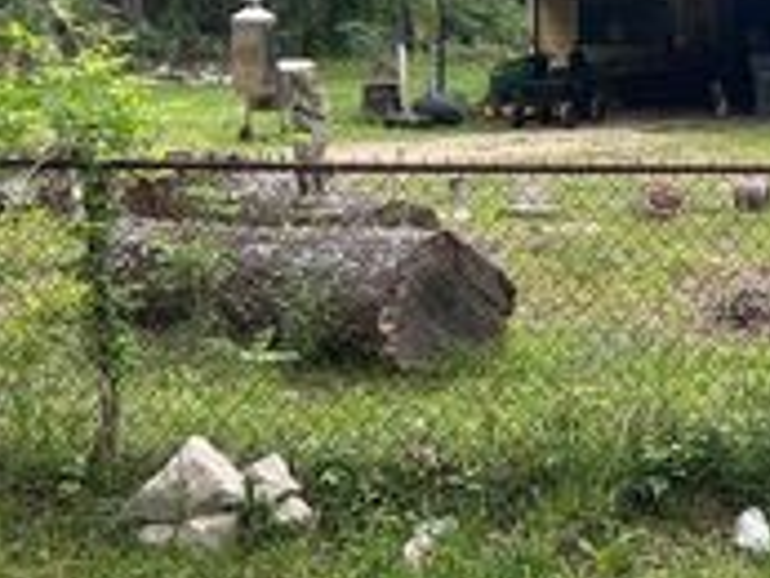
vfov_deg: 19.4
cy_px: 87
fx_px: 1669
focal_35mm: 75
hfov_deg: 23.7
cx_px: 926
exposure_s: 1/533
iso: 50
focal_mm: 5.7
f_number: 1.5
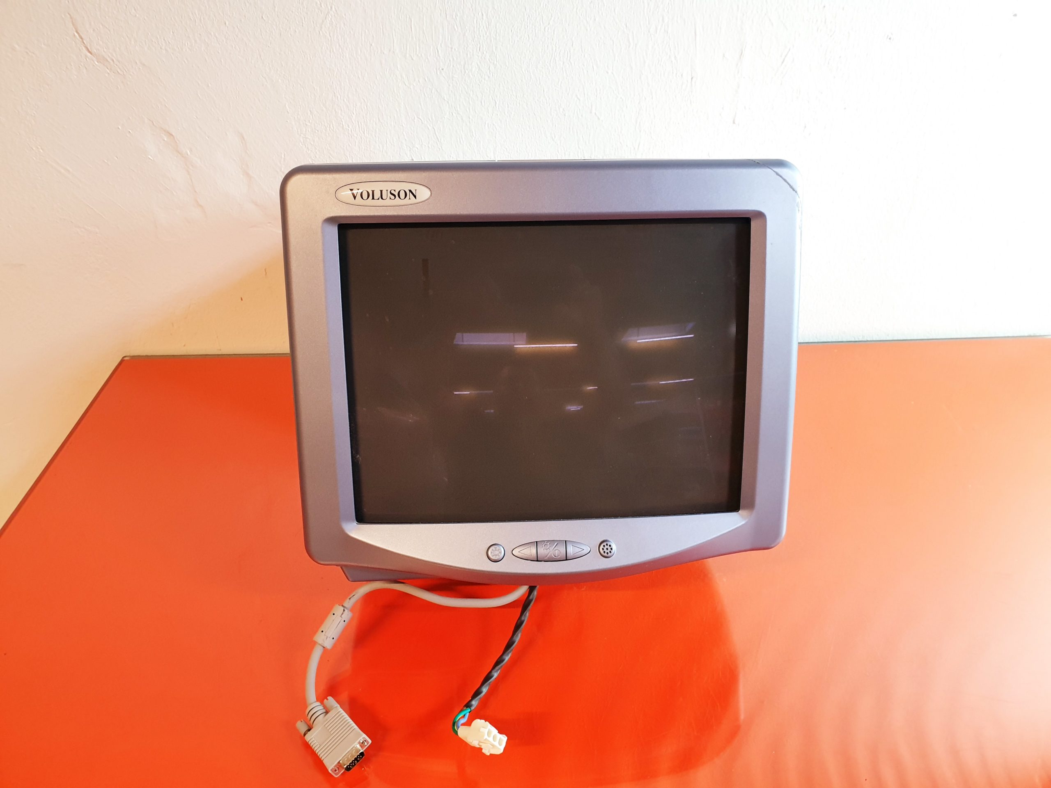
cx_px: 526
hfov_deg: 67.3
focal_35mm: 26
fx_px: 789
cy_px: 394
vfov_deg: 53.1
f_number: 2.4
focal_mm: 4.3
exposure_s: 1/50
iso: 200
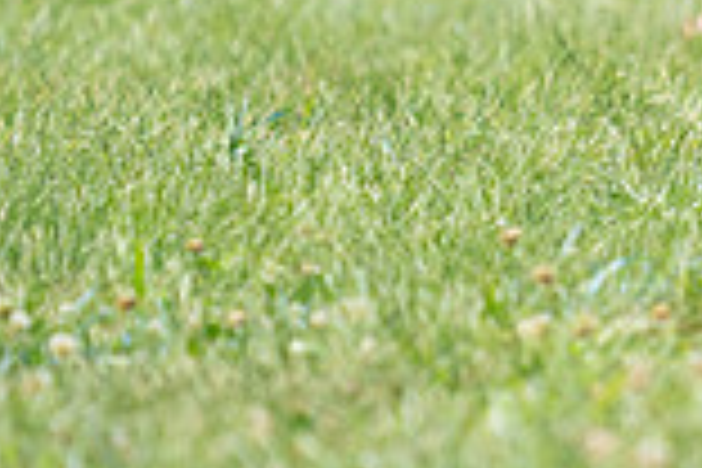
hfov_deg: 1.6
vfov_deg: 1.1
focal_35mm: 1298
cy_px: -205
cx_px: 1256
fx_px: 25309
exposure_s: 1/4000
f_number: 6.3
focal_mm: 350
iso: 1600
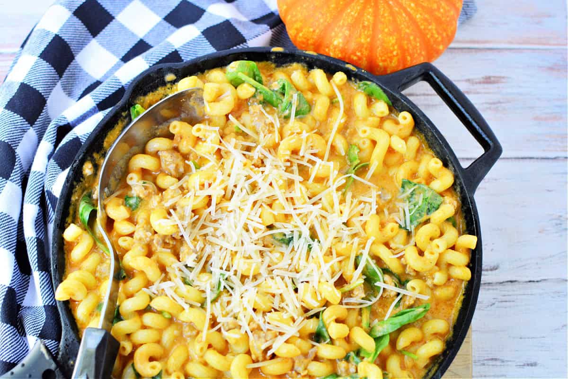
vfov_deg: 25.8
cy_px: 190
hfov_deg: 37.9
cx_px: 284
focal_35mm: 52
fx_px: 828
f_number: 4
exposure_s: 1/60
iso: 800
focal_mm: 35
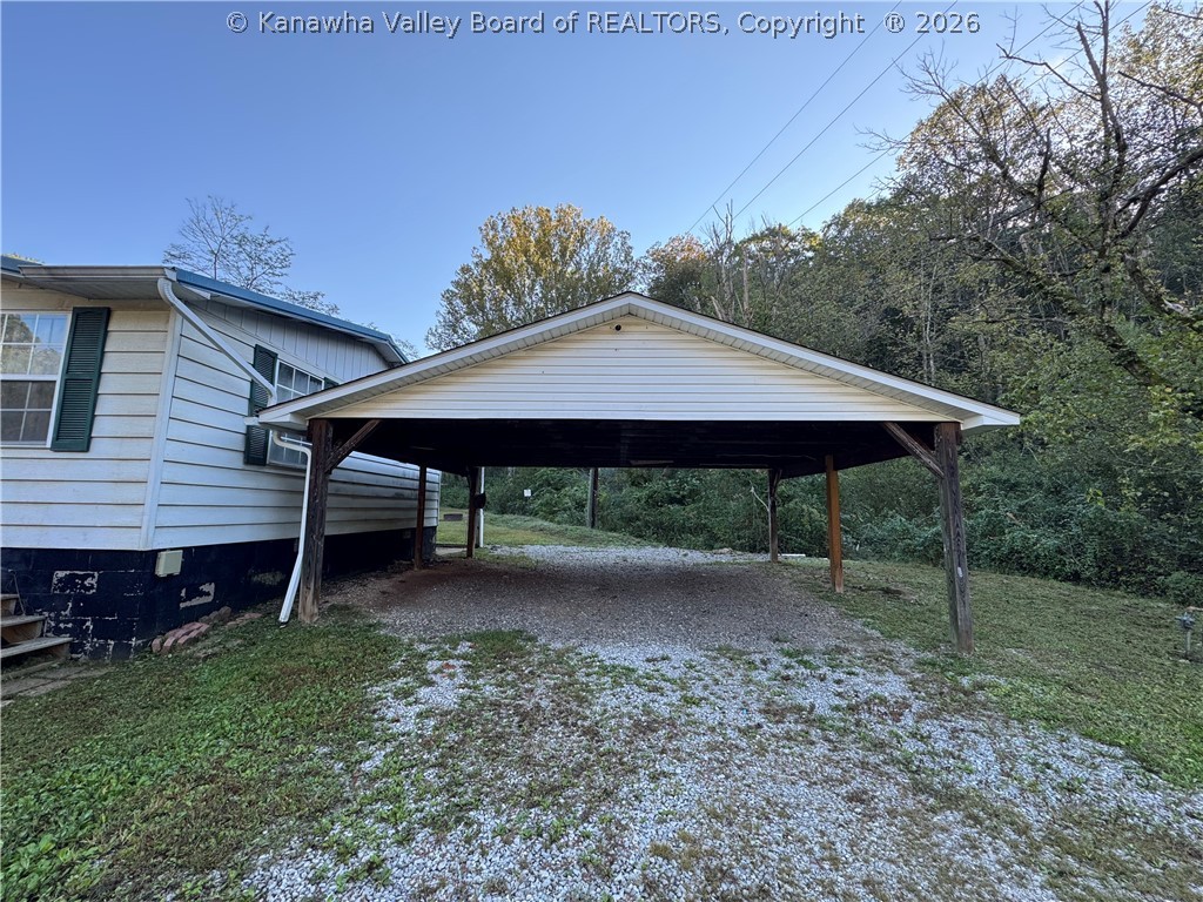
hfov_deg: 102.1
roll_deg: -1.2
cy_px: 451
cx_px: 602
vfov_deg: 85.7
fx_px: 487
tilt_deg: +6.7
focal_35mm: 14
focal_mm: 2.22
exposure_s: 1/145
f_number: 2.2
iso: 40
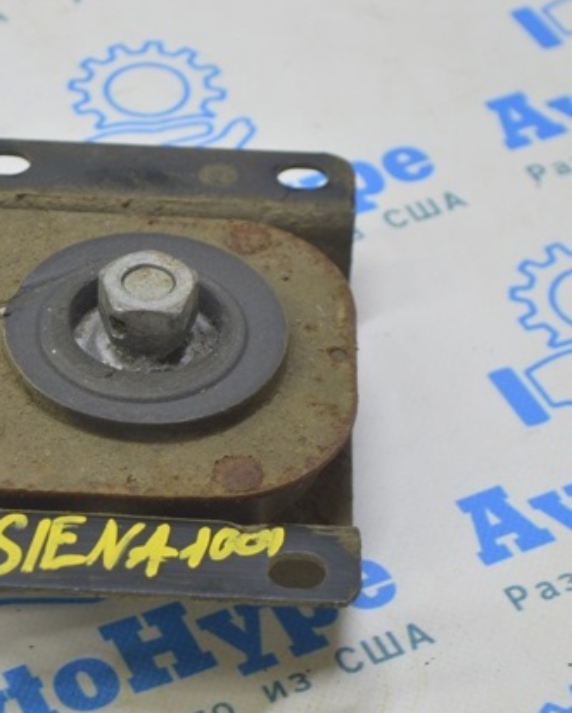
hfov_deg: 12.8
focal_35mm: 120
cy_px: 363
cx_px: 69
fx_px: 2531
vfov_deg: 16.1
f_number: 5.6
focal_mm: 55
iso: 400
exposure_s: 1/20
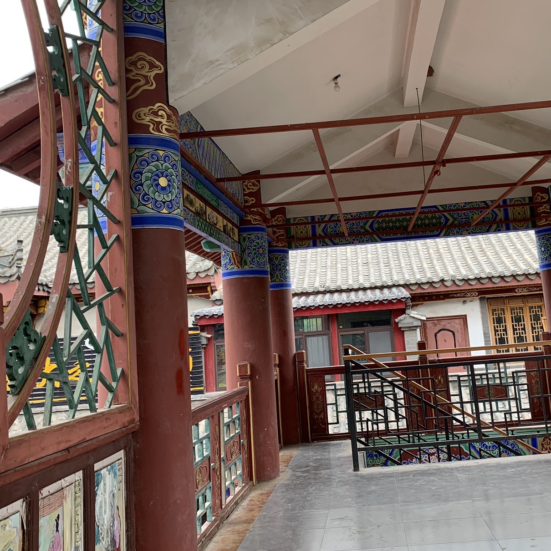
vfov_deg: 43.7
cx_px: 332
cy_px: 233
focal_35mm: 38
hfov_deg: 43.6
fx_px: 684
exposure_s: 1/122
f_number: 1.8
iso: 32
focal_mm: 4.25
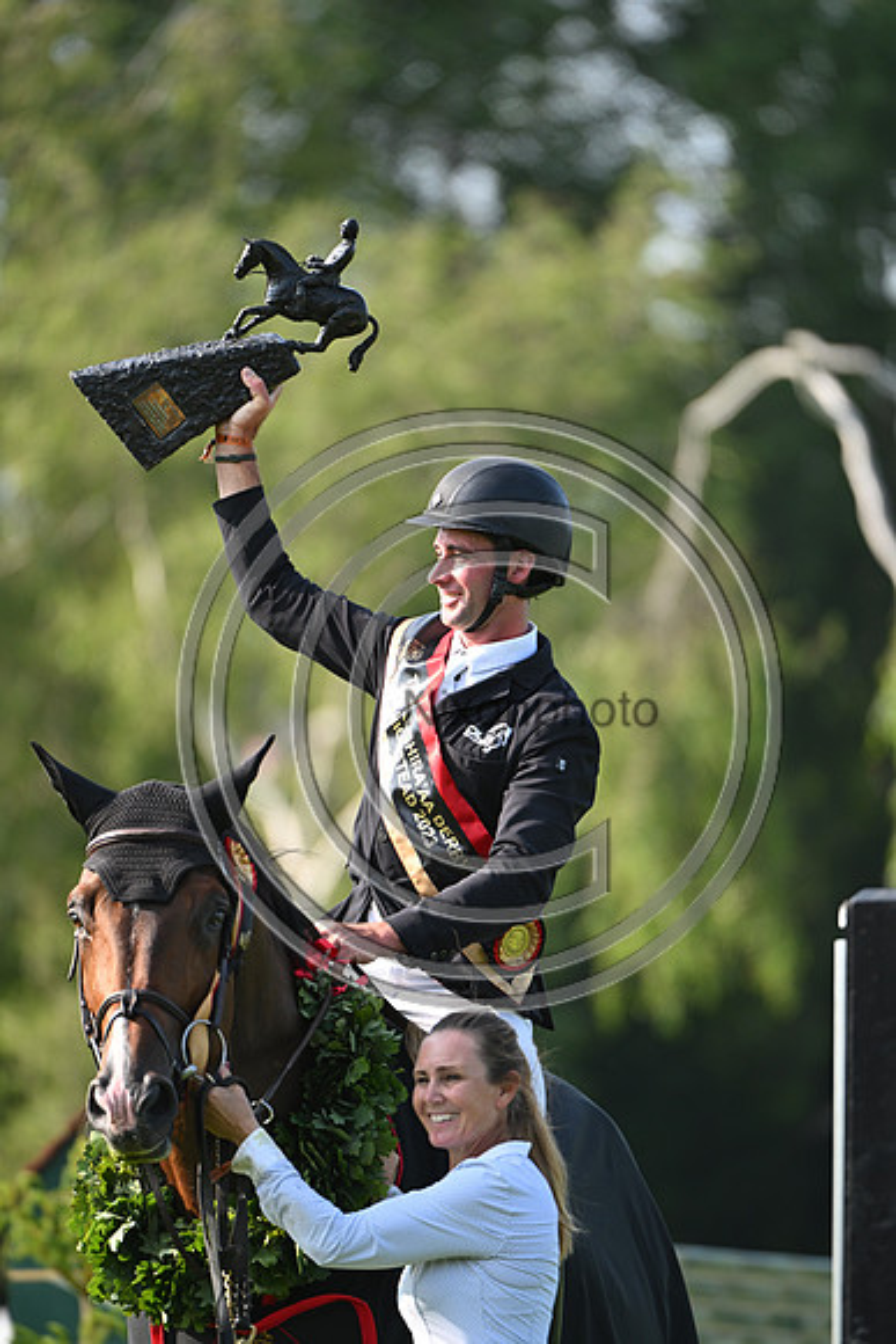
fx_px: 14923
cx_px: 448
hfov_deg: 3.4
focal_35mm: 400
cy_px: 672
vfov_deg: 5.2
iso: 640
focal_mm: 400
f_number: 4.5
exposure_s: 1/1250
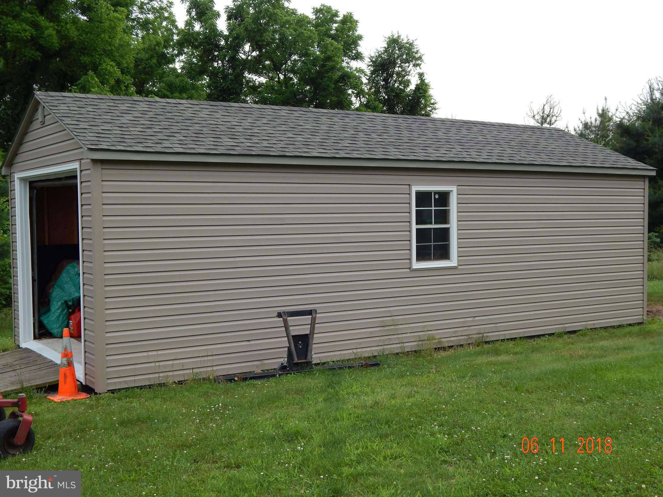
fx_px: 824
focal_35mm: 43
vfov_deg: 33.6
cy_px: 248
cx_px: 332
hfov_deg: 43.9
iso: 125
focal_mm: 7.7
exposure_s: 1/400
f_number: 3.6
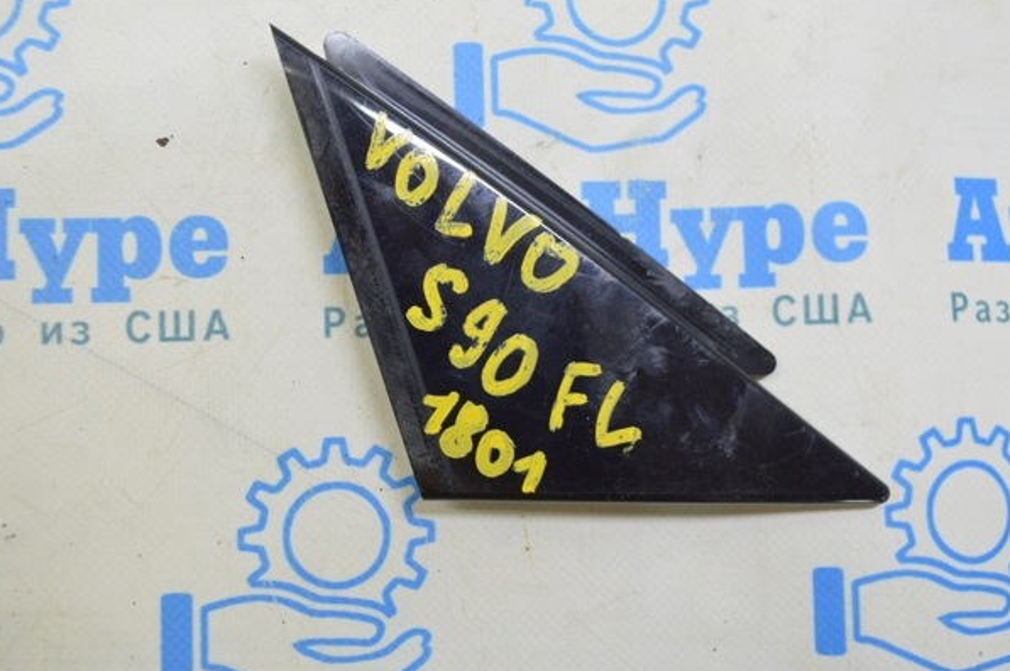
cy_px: 320
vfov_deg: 29.8
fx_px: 1261
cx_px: 508
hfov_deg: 43.6
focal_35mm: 45
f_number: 5.6
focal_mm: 28
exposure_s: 1/20
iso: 400
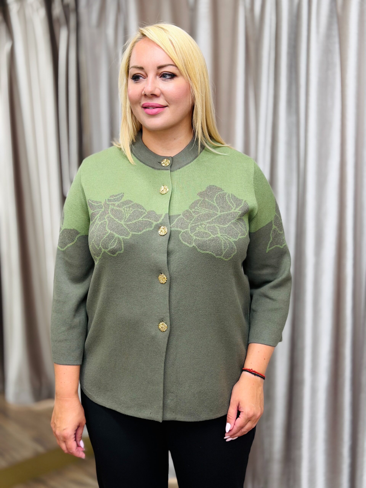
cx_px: 183
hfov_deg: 30.3
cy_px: 244
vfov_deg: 39.7
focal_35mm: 48
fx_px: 677
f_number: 1.78
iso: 80
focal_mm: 6.76
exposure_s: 1/100
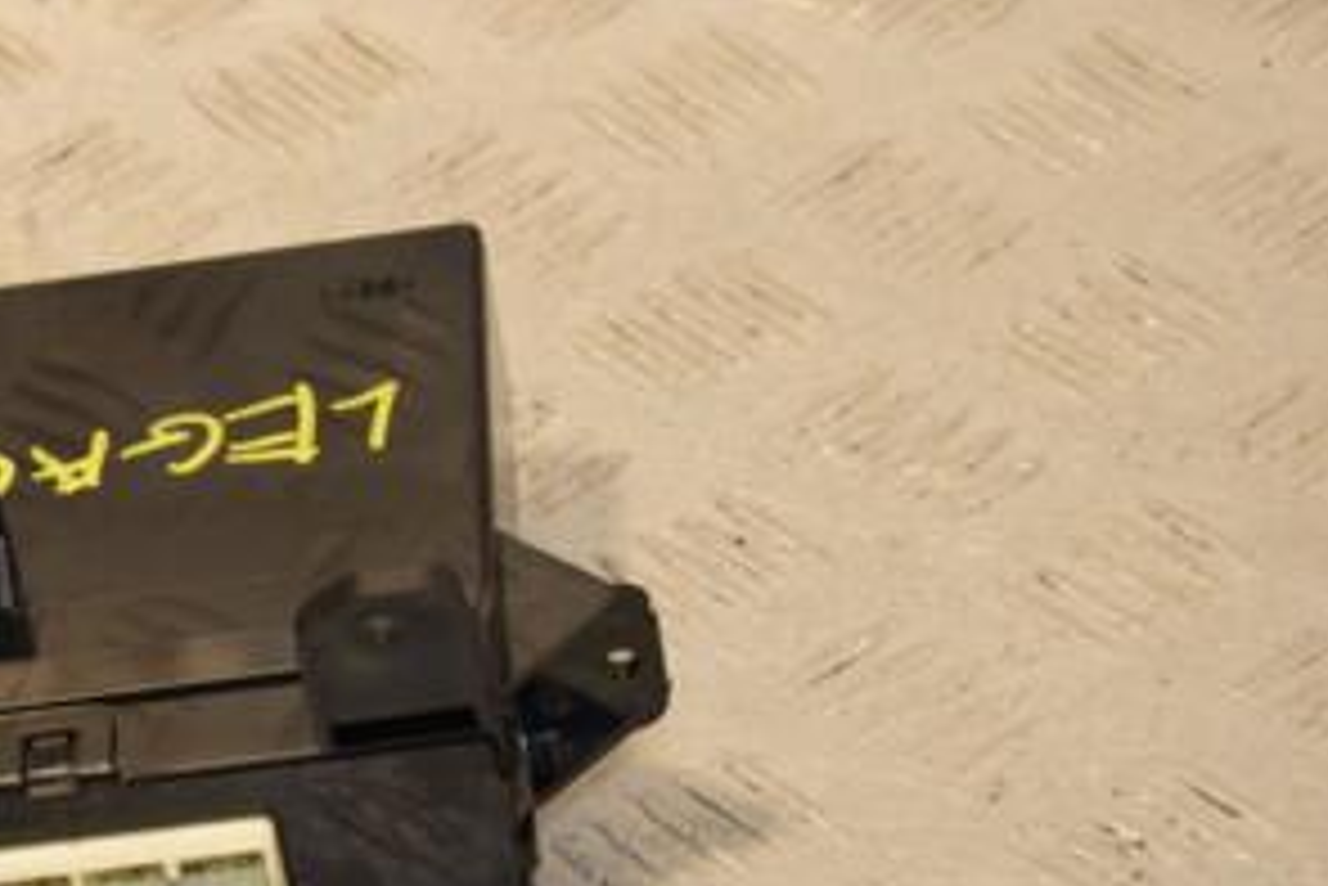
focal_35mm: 177
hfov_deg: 11.5
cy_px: 679
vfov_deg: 7.8
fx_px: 6532
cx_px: 194
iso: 800
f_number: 8
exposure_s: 1/200
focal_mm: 58
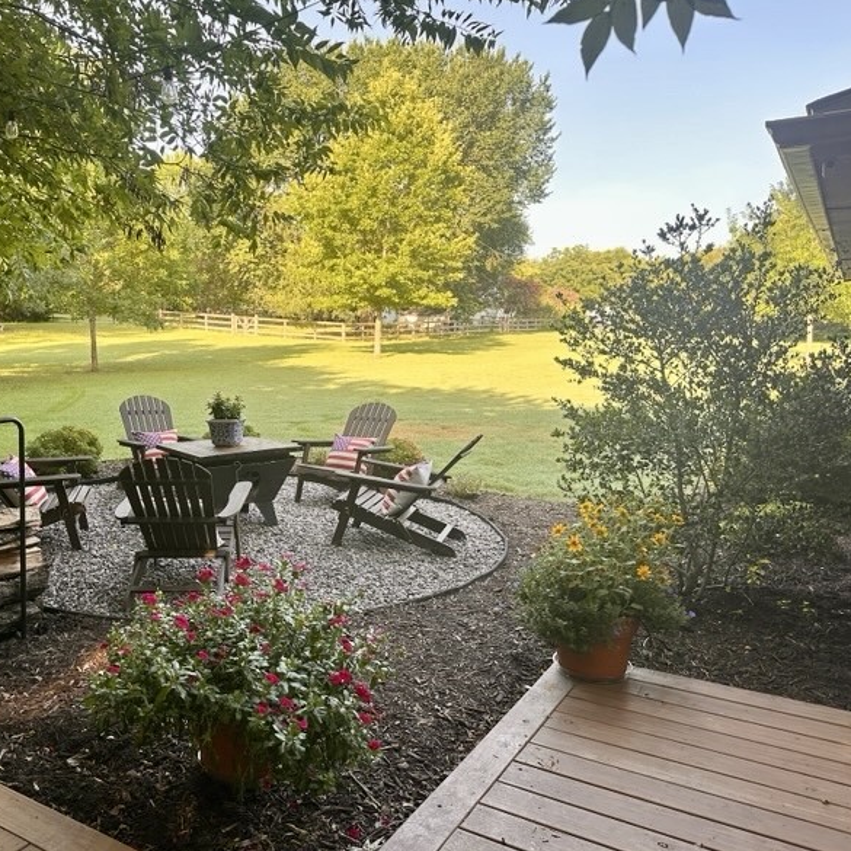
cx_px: 282
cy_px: 428
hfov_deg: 54.5
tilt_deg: -6.8
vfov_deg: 55.6
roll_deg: +0.6
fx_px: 807
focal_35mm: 29
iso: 80
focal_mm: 6.86
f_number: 1.78
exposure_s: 1/341
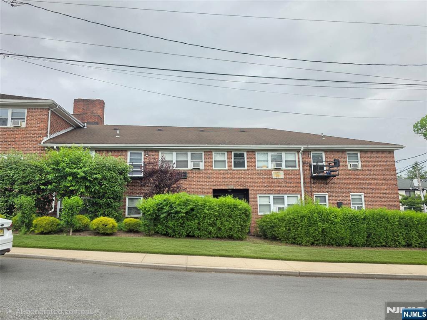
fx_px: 284
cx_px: 214
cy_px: 160
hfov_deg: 73.9
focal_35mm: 23
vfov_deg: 58.9
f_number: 1.7
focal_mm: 6.3
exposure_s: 1/182
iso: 32
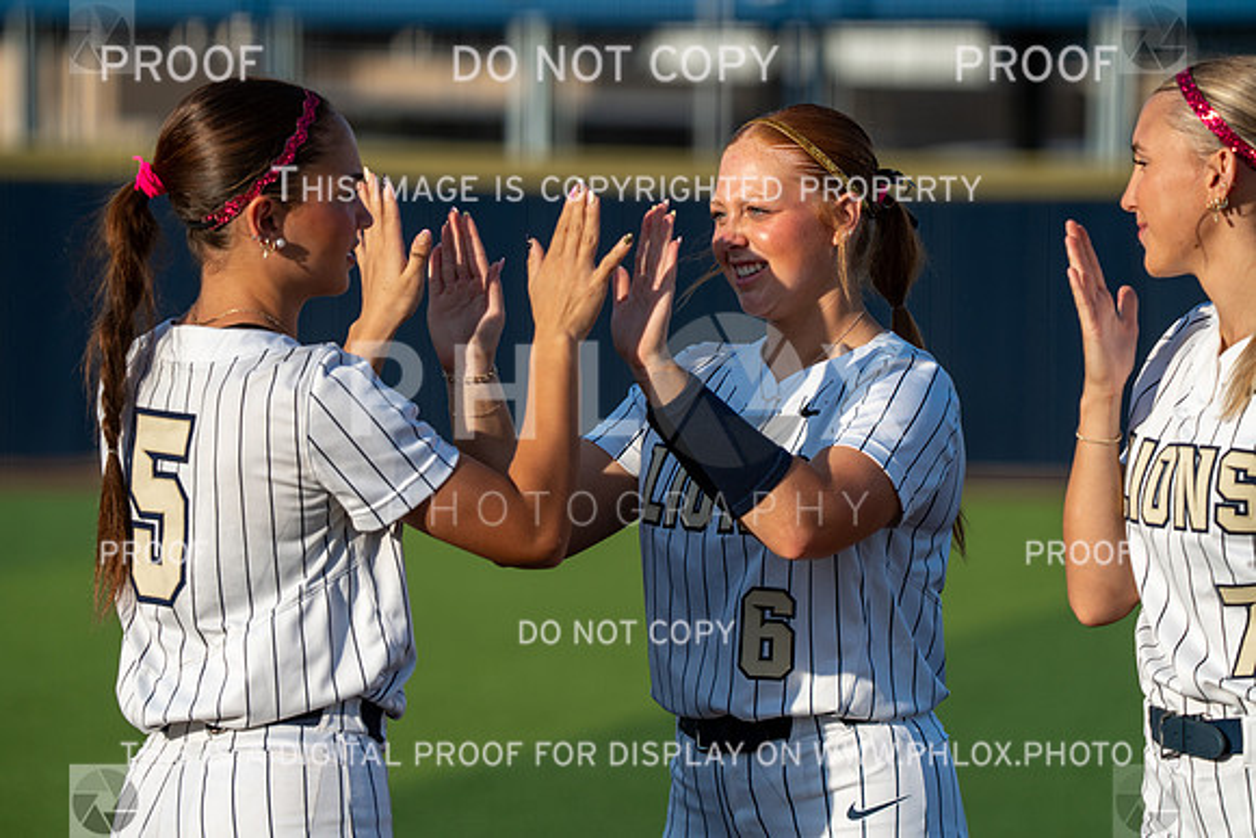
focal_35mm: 332
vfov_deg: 4.1
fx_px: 11585
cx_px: 628
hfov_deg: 6.2
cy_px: 419
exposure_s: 1/1250
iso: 400
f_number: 6.3
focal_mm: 332
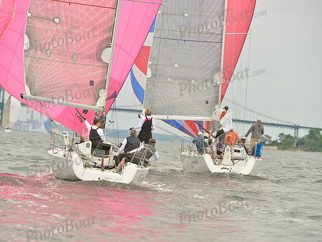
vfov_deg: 4.4
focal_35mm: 337
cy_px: 121
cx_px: 146
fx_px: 3136
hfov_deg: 5.9
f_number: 6.3
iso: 400
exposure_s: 1/800
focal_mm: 310
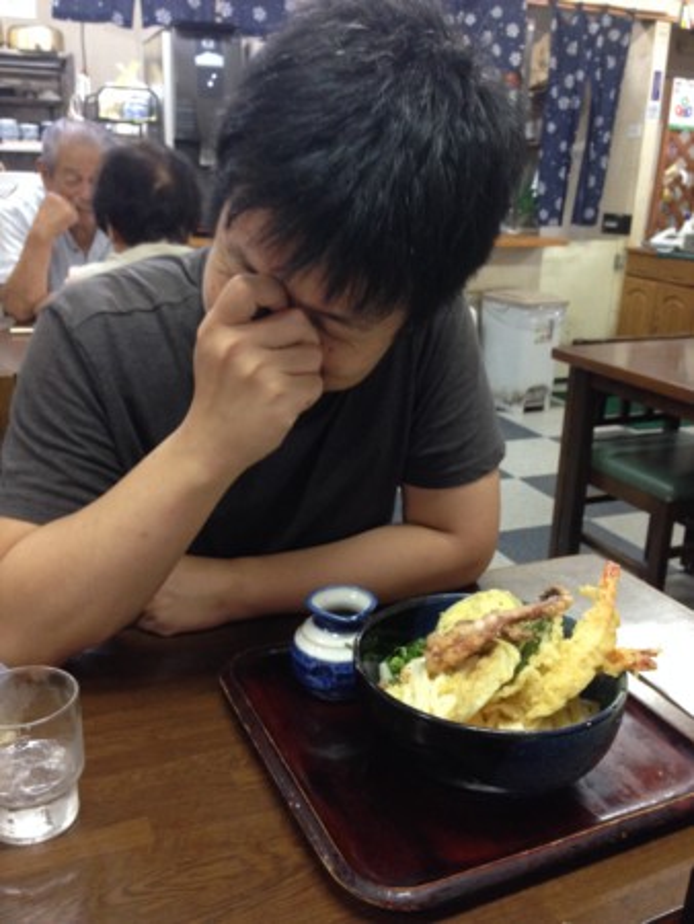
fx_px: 881
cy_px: 462
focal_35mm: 33
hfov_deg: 43.0
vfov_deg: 55.3
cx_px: 347
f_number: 2.4
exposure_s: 1/20
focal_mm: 4.12
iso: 200
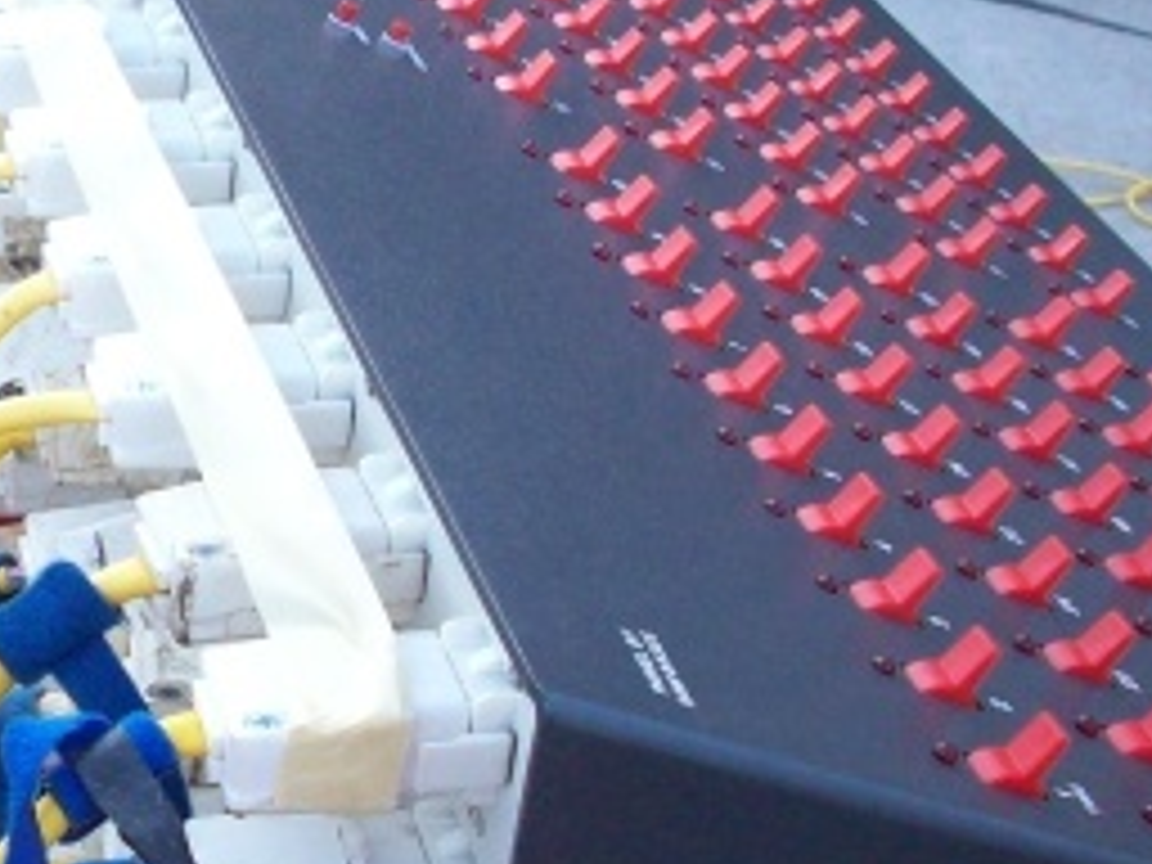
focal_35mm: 94
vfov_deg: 15.7
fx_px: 3128
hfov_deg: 20.1
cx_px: -36
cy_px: 477
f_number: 2.8
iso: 160
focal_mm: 6.2
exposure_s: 1/179
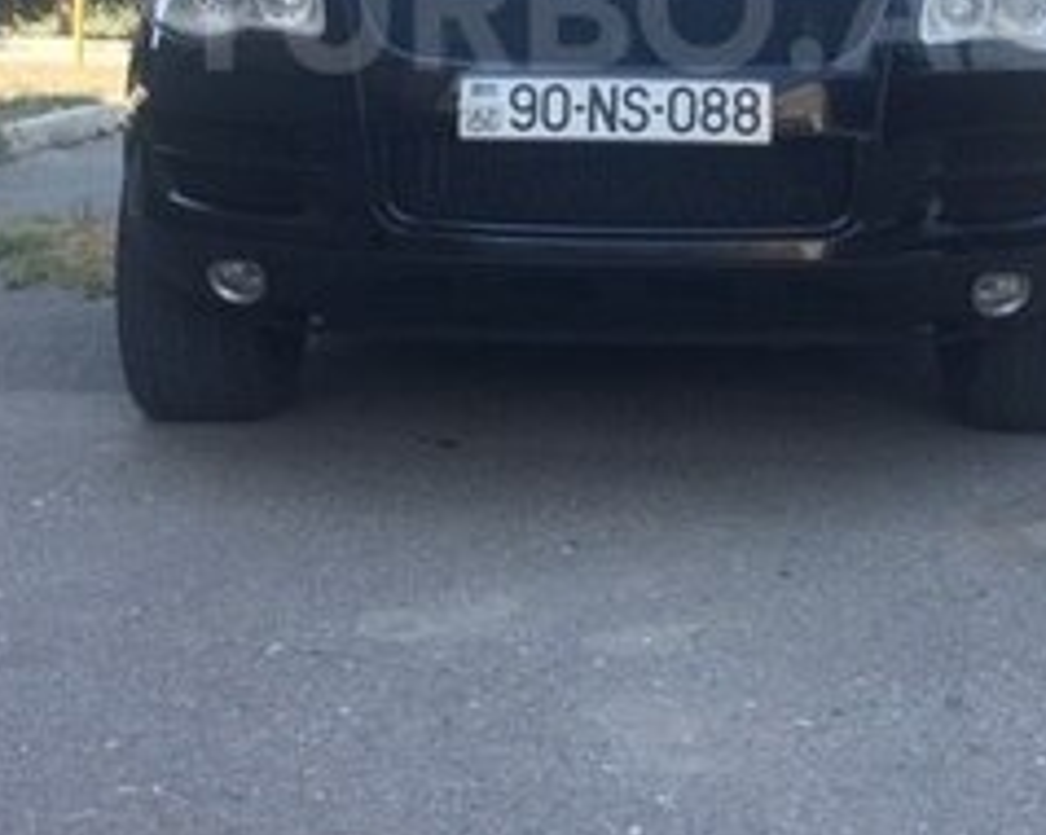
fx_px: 1825
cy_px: 4
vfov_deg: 24.6
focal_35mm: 59
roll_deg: +1.1
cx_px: 620
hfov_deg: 31.9
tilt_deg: -3.7
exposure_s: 1/293
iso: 32
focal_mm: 4.15
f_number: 2.2
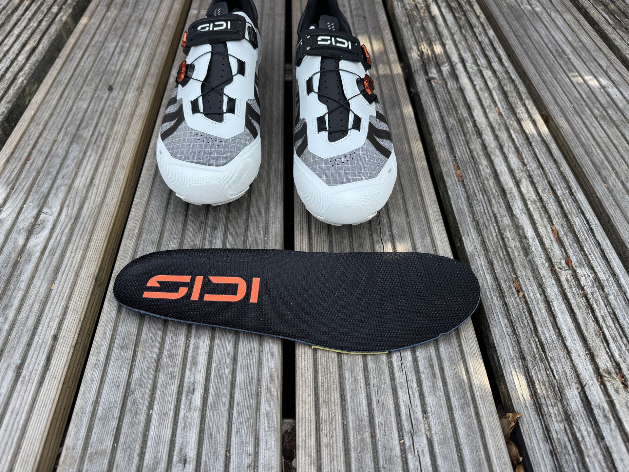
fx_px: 436
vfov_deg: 56.8
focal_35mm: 24
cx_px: 314
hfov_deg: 71.6
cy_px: 236
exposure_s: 1/293
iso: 80
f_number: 1.78
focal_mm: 6.76
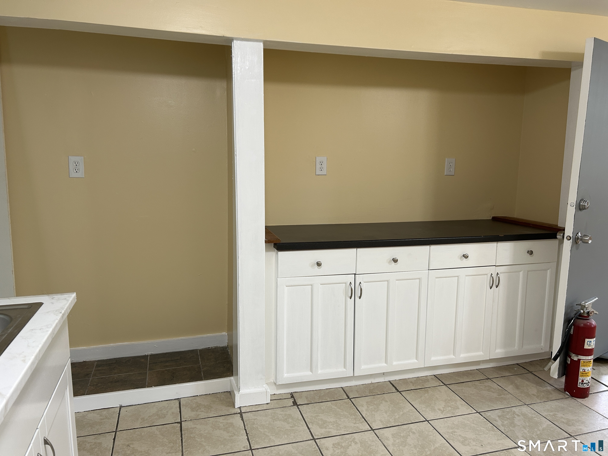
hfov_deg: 67.3
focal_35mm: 26
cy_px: 228
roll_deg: -1.1
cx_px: 304
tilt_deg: -8.6
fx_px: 457
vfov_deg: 53.1
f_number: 1.5
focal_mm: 5.7
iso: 100
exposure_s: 1/60
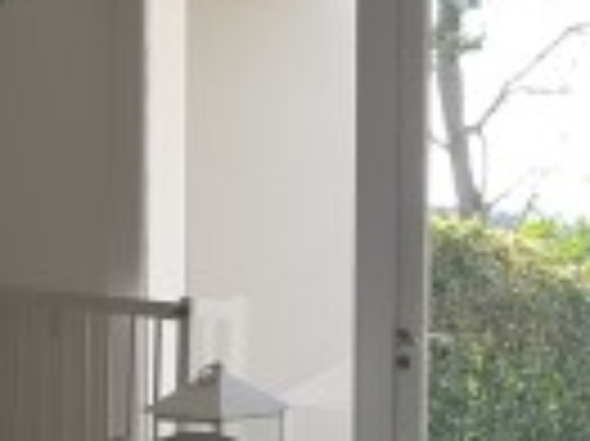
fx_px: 2163
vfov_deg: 11.6
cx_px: 937
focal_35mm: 127
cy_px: 374
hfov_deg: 14.3
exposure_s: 1/193
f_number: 1.7
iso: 40
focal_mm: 4.2
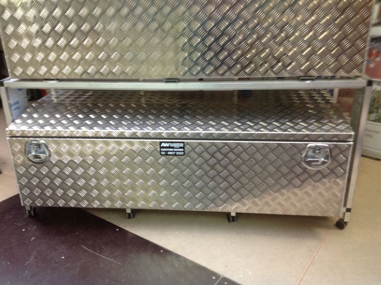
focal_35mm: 35
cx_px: 190
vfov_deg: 40.6
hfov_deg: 52.7
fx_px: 385
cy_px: 142
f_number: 2.4
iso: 125
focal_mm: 4.28
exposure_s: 1/17
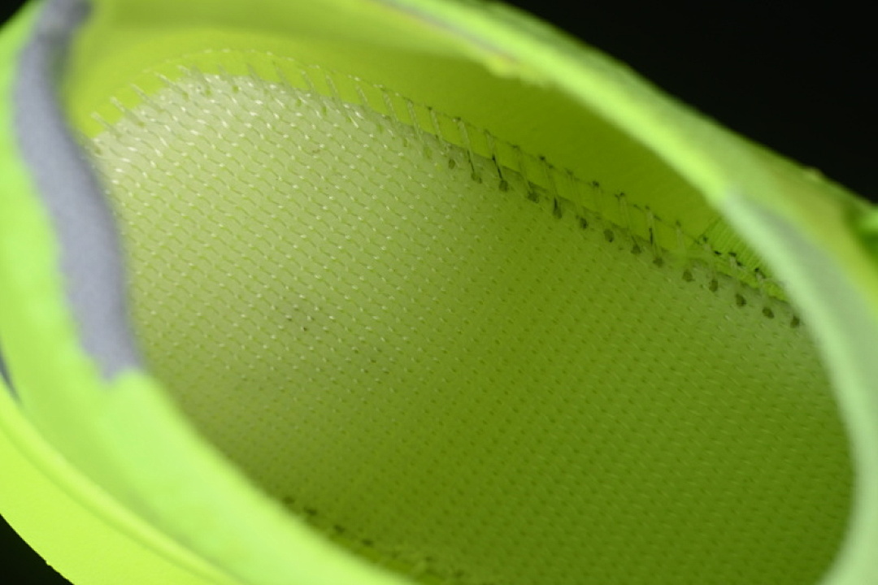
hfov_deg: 27.0
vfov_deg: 18.2
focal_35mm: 75
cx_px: 439
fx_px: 1829
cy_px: 292
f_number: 7.1
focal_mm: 50
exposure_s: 1/80
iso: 160
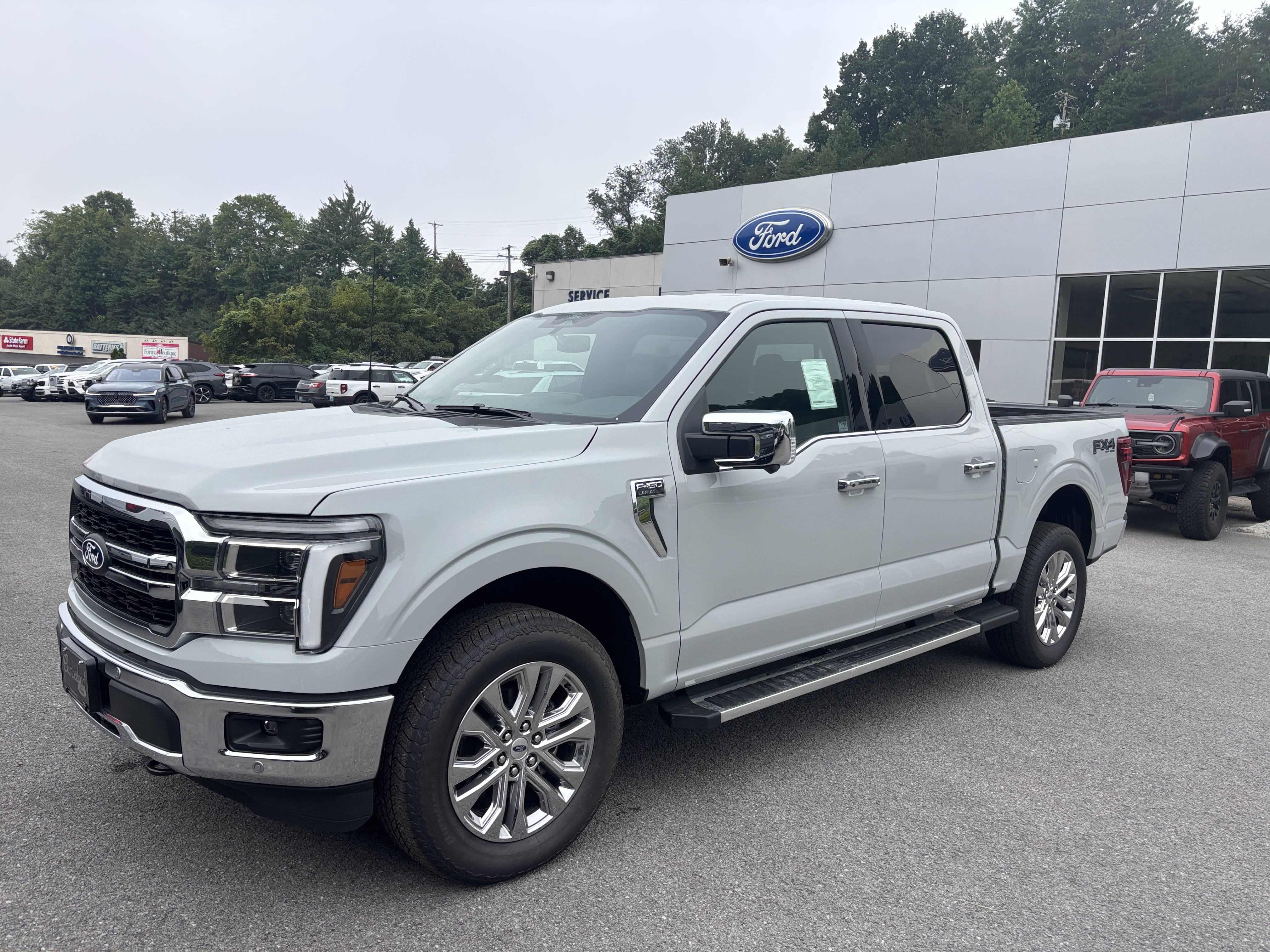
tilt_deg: -4.0
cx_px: 635
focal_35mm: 26
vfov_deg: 53.1
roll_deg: -3.4
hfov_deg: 67.3
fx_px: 954
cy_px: 476
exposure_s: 1/978
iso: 50
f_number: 1.6
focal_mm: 5.96
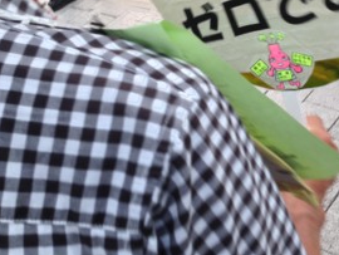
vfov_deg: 26.1
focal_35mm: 55
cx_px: 247
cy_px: 52
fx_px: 539
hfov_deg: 34.3
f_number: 2.4
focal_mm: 4.12
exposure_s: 1/20
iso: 50
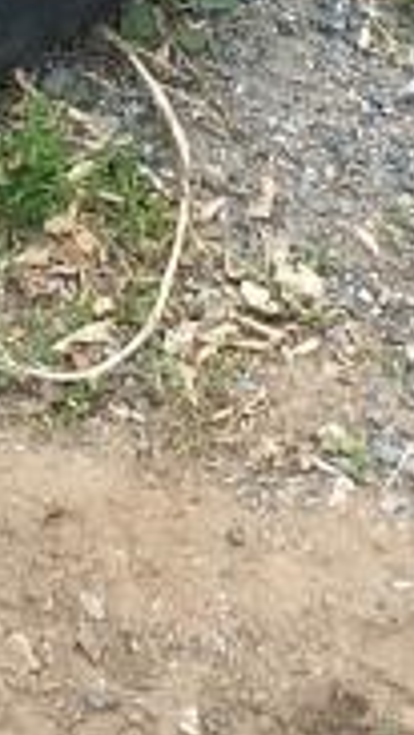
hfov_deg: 5.3
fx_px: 4311
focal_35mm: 221
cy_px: -189
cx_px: -535
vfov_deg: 9.6
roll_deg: -15.4
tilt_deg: -42.9
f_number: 2.2
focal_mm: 4.15
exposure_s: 1/651
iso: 25
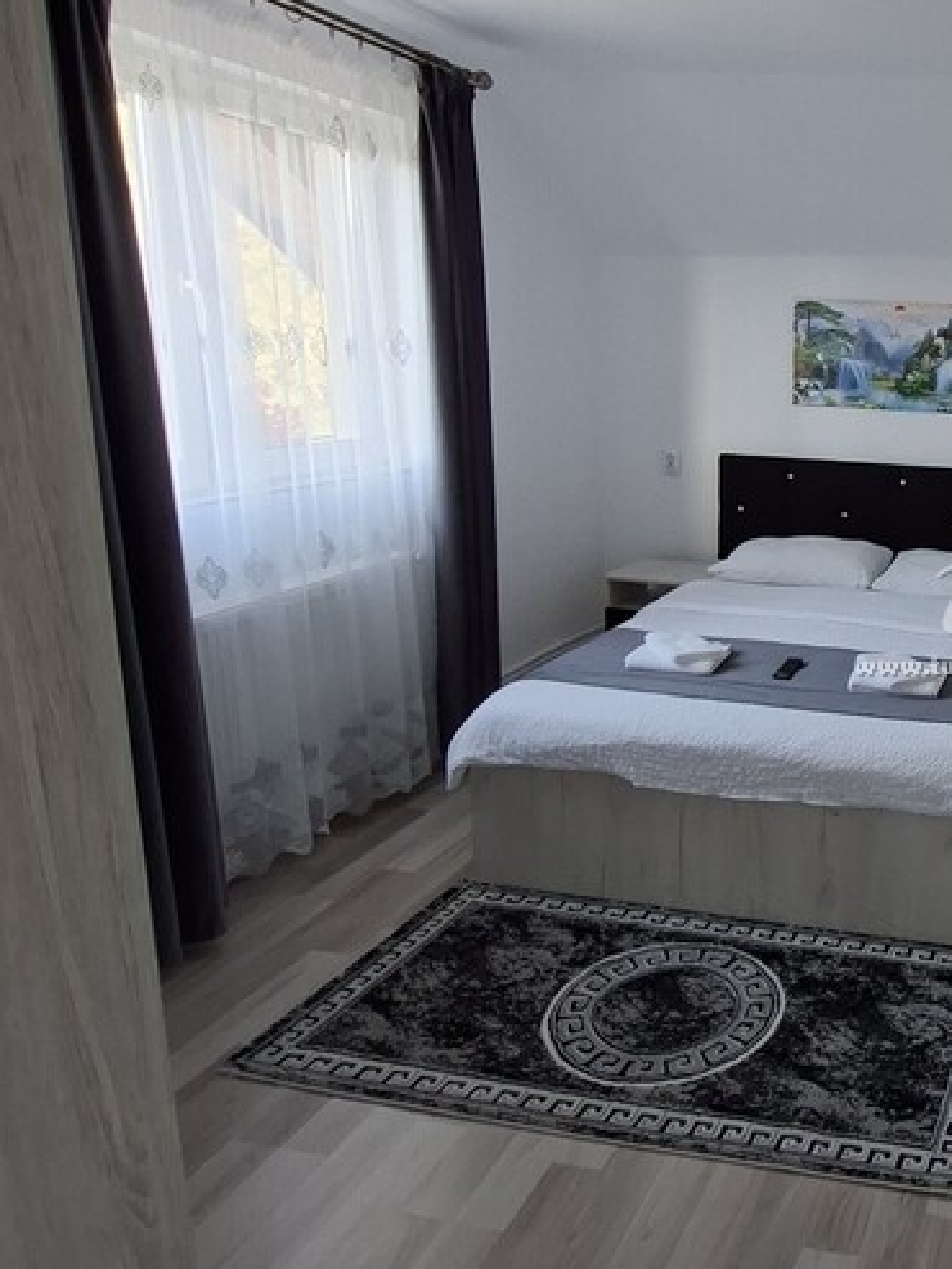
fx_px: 990
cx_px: 944
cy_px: 569
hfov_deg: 44.1
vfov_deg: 65.1
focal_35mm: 27
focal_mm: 1.74
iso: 160
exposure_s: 1/40
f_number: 2.2
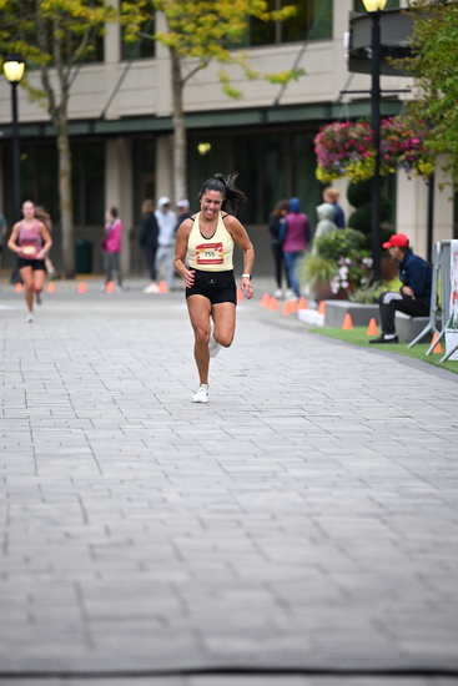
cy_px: 343
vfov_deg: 10.3
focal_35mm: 200
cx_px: 229
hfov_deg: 6.9
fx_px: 3814
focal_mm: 200
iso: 1000
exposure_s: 1/1600
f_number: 2.8
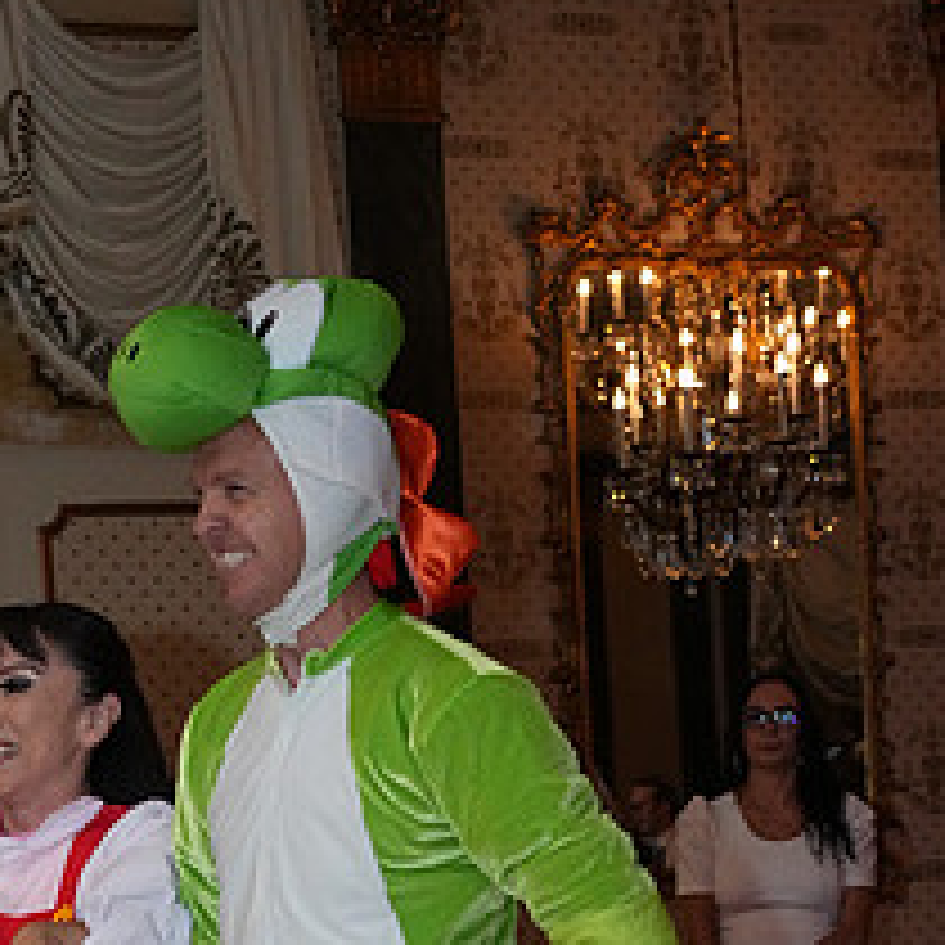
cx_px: 421
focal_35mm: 115
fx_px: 3552
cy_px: 1282
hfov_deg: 15.2
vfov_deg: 14.4
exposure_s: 1/200
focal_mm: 49
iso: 5000
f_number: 4
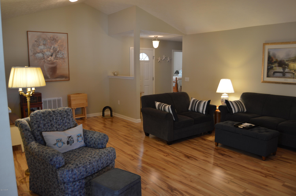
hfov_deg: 67.4
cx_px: 148
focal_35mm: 27
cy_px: 98
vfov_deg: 47.8
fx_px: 222
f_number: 3.5
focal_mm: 18
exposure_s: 1/13
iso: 100
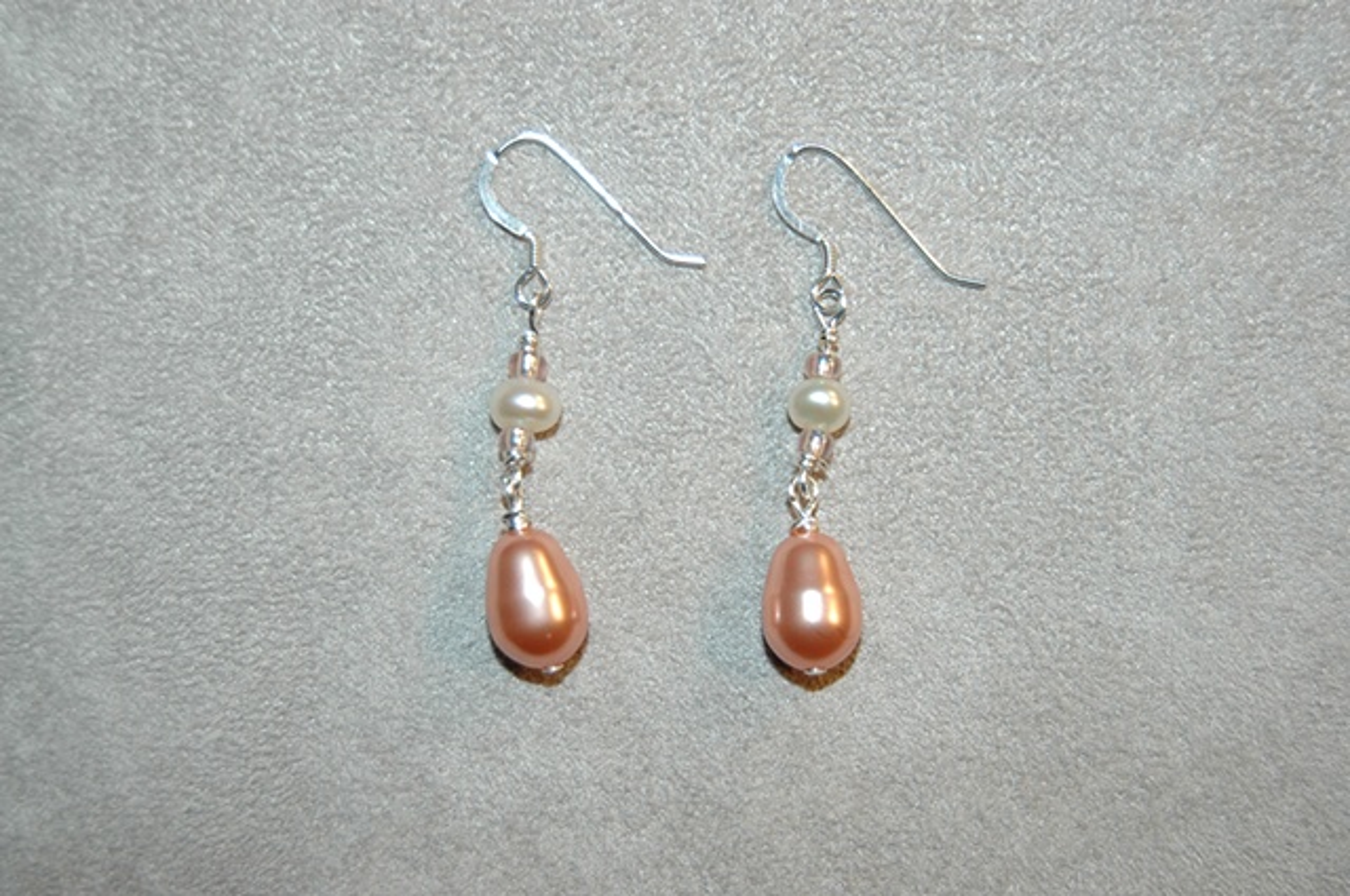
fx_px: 2359
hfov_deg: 31.9
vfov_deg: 21.5
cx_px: 675
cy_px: 448
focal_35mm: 63
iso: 200
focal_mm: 42
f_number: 5.3
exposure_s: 1/60
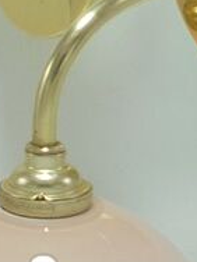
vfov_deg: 14.2
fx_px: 1055
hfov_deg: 10.6
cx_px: 6
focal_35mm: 139
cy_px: 166
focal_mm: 5.3
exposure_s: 1/100
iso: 100
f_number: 3.7
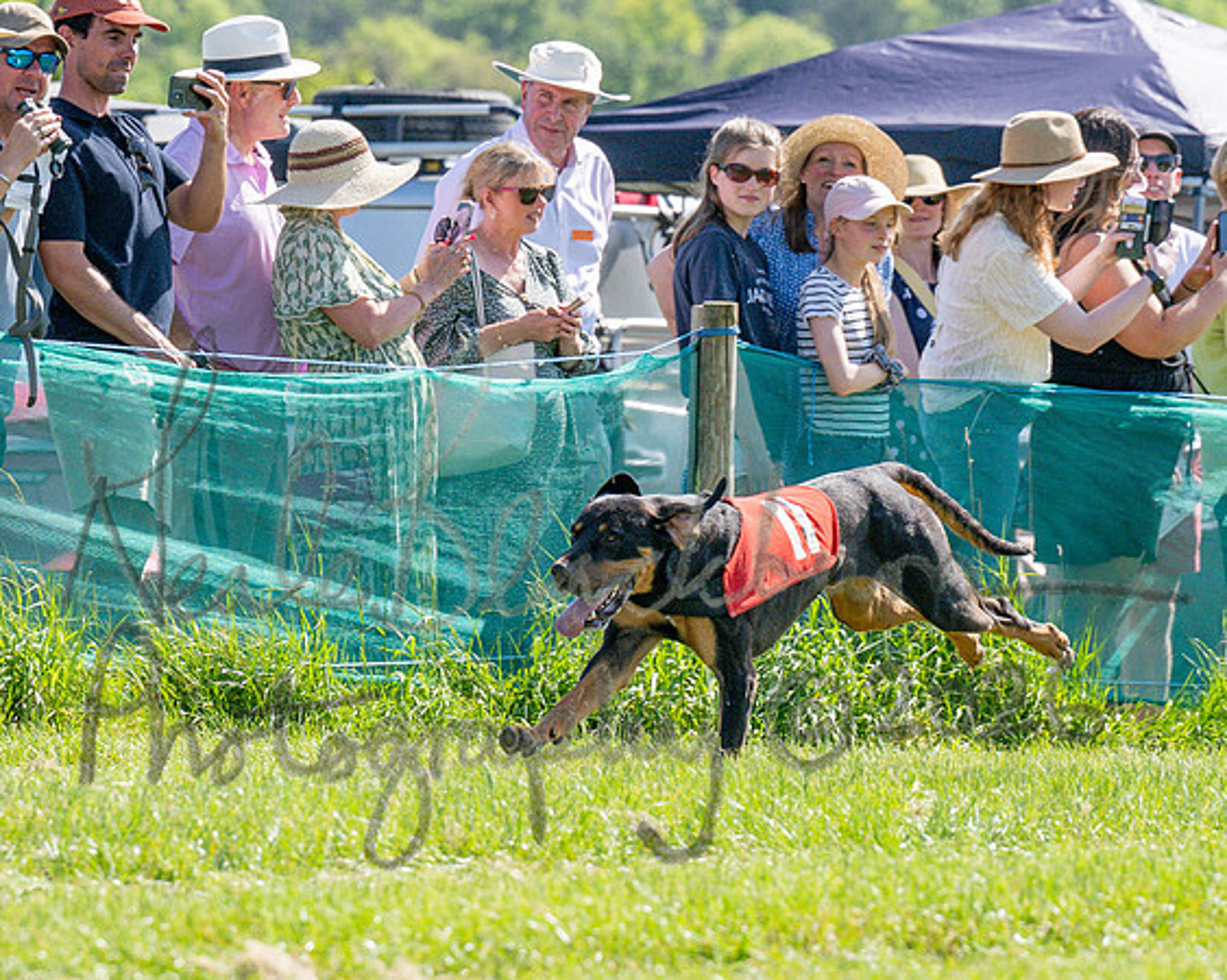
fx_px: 12899
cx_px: 525
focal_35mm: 355
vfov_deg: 4.4
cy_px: 585
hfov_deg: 5.4
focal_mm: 140
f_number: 5
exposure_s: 1/2000
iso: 400
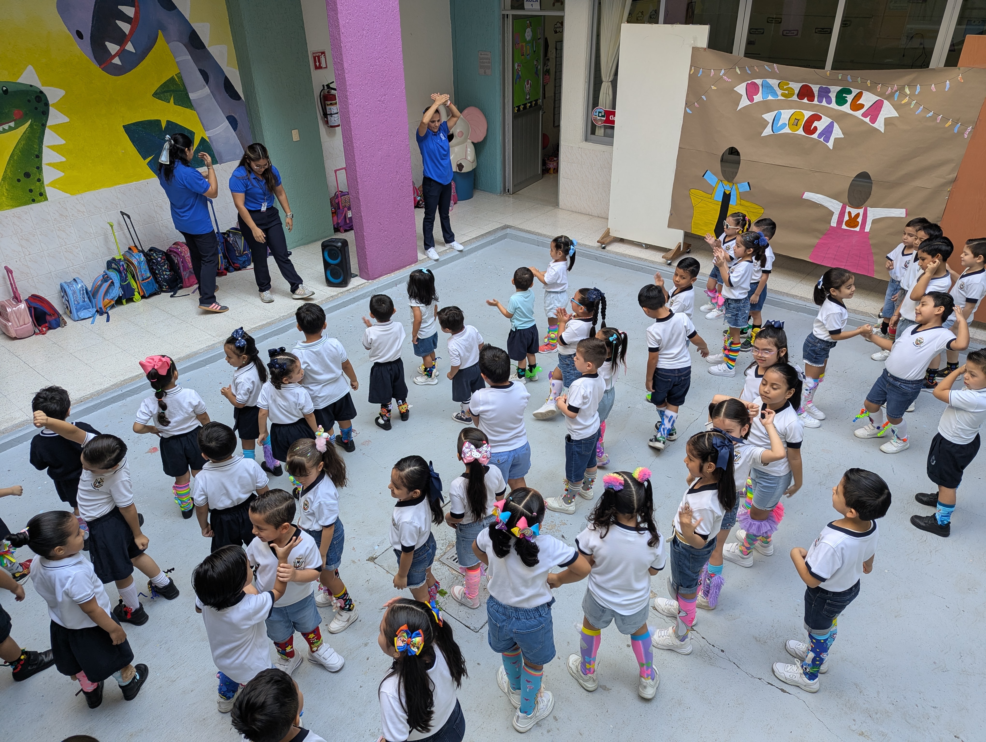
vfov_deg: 56.9
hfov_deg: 71.5
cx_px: 493
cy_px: 371
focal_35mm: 24
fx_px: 685
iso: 39
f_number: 1.85
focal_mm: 6.81
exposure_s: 1/101
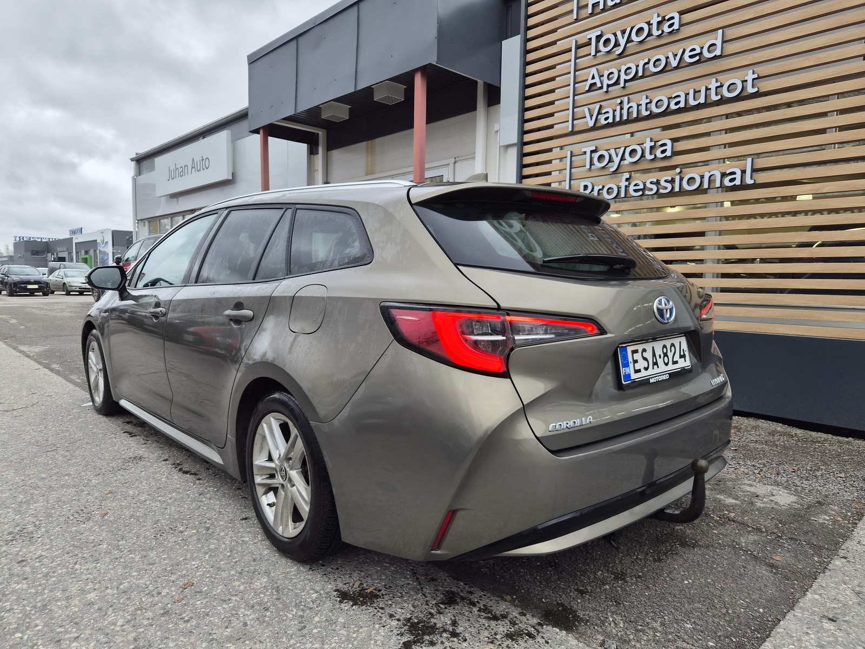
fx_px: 575
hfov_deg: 73.9
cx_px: 432
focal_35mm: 23
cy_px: 324
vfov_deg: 58.9
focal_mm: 5.4
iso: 32
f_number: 1.8
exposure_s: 1/180
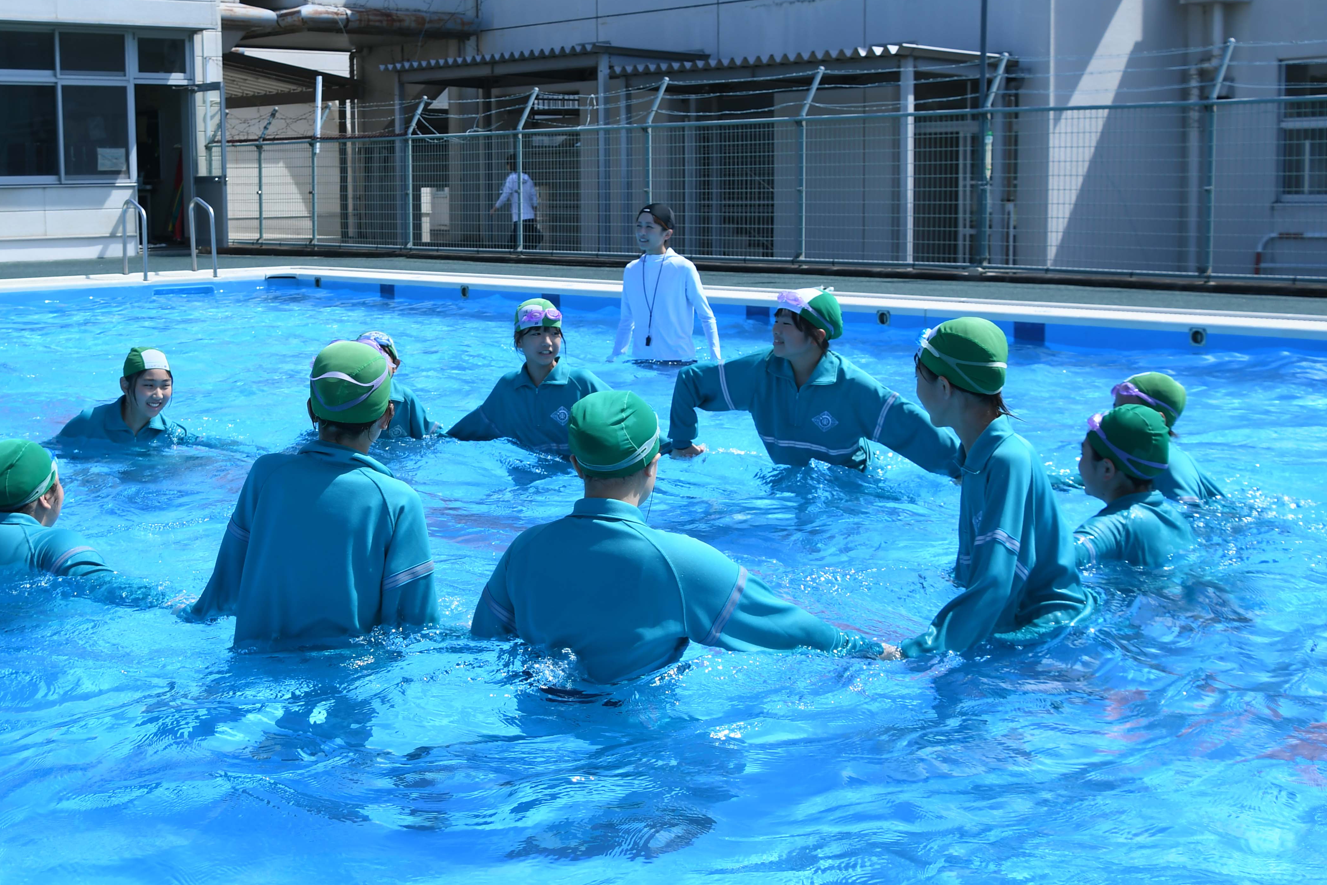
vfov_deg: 28.0
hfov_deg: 40.8
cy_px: 362
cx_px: 480
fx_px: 1769
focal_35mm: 48
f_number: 7.1
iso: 100
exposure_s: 1/400
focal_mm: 24
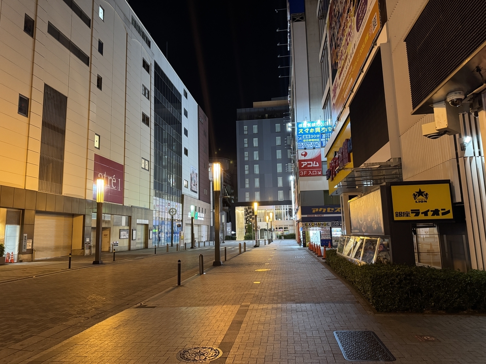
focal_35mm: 24
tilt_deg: +9.0
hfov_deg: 71.6
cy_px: 182
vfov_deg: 56.8
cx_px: 243
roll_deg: +1.4
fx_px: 337
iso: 640
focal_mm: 6.76
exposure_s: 1/33
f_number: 1.78
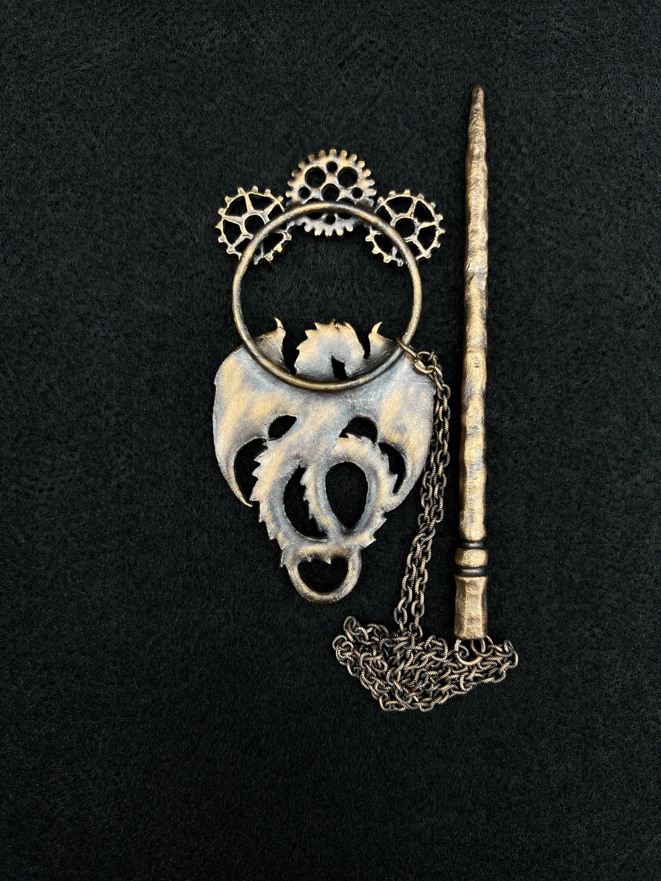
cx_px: 330
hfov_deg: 53.1
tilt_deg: -88.8
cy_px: 440
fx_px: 662
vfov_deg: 67.3
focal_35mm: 26
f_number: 1.5
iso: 100
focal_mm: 5.7
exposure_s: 1/100
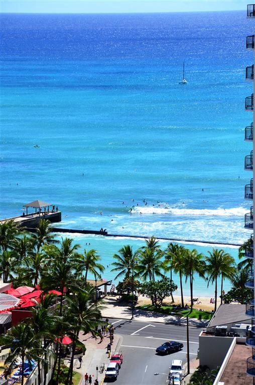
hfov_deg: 10.1
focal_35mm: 135
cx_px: 128
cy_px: 192
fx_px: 1442
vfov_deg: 15.2
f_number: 8
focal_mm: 90
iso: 100
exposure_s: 1/400
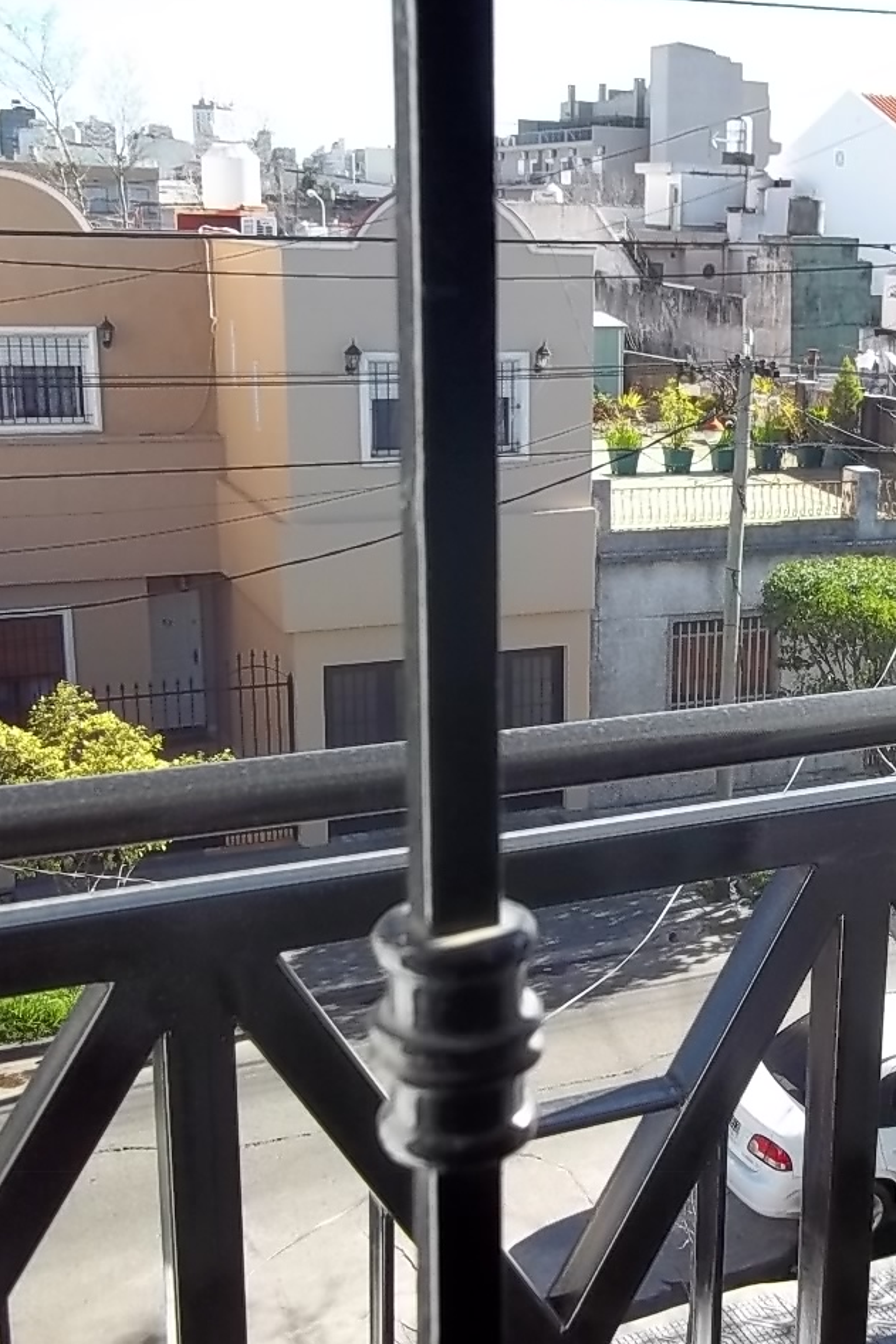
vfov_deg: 43.6
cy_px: 671
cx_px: 741
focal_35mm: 45
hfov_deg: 29.1
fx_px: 1680
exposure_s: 1/400
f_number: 2.9
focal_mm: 5.7
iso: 80
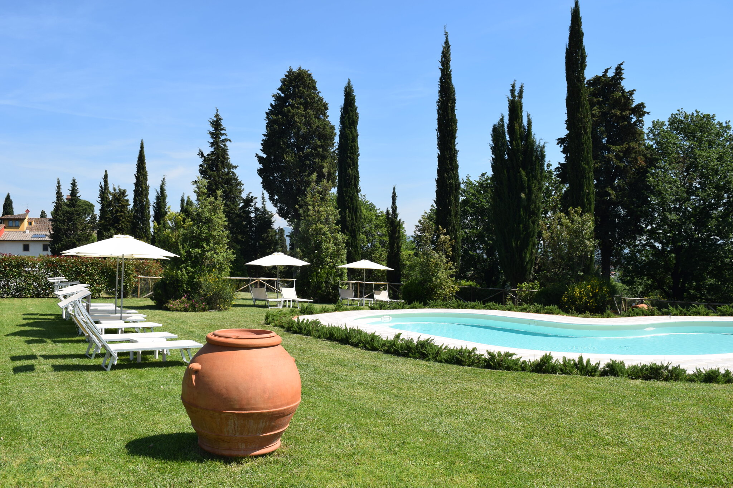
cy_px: 244
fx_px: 641
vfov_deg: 41.7
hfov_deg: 59.5
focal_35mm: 32
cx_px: 366
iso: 100
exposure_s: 1/200
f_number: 9
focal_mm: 21
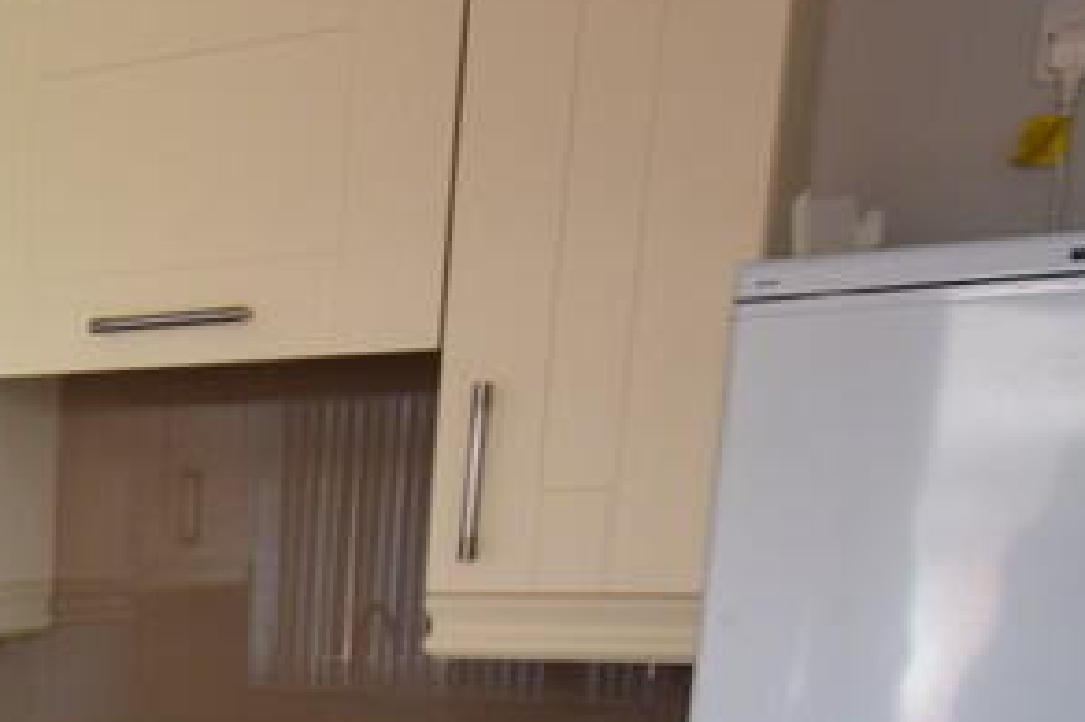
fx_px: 1739
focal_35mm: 58
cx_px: -285
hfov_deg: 28.9
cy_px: 942
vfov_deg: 21.2
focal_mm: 11
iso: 400
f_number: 4.2
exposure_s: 1/60
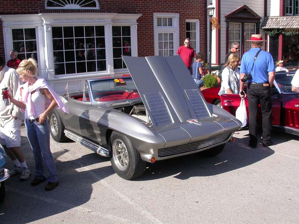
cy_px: 112
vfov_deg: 37.7
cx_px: 150
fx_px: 328
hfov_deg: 49.0
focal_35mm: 38
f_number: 6.7
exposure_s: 1/252
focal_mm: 7.85
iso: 100
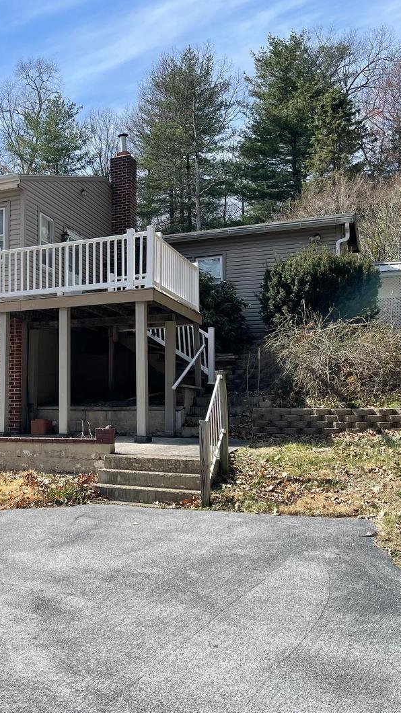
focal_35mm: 37
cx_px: -10
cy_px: 352
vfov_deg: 54.0
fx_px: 700
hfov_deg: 29.6
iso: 32
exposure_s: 1/2336
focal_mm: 5.1
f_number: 1.6
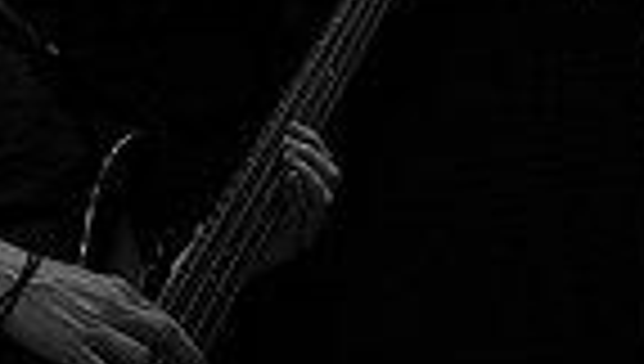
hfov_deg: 8.4
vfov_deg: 4.8
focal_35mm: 254
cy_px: 162
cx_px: 32
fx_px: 4345
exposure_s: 1/160
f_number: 3.2
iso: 800
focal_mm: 40
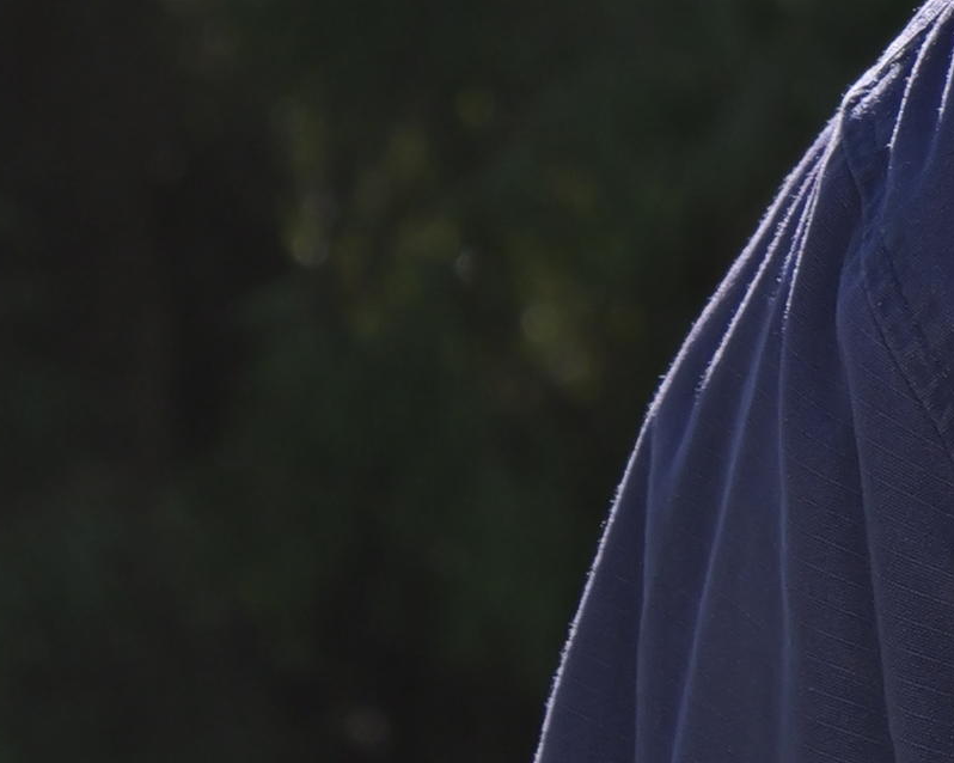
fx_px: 11743
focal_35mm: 416
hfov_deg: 4.5
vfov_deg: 3.7
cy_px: -332
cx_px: 2514
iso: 100
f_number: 5.6
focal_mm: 34
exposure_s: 1/250
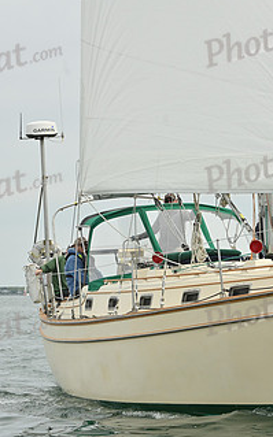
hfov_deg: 8.6
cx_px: 134
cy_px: 249
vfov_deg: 13.8
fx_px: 1812
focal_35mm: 152
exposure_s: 1/1000
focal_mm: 82
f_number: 9
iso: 320
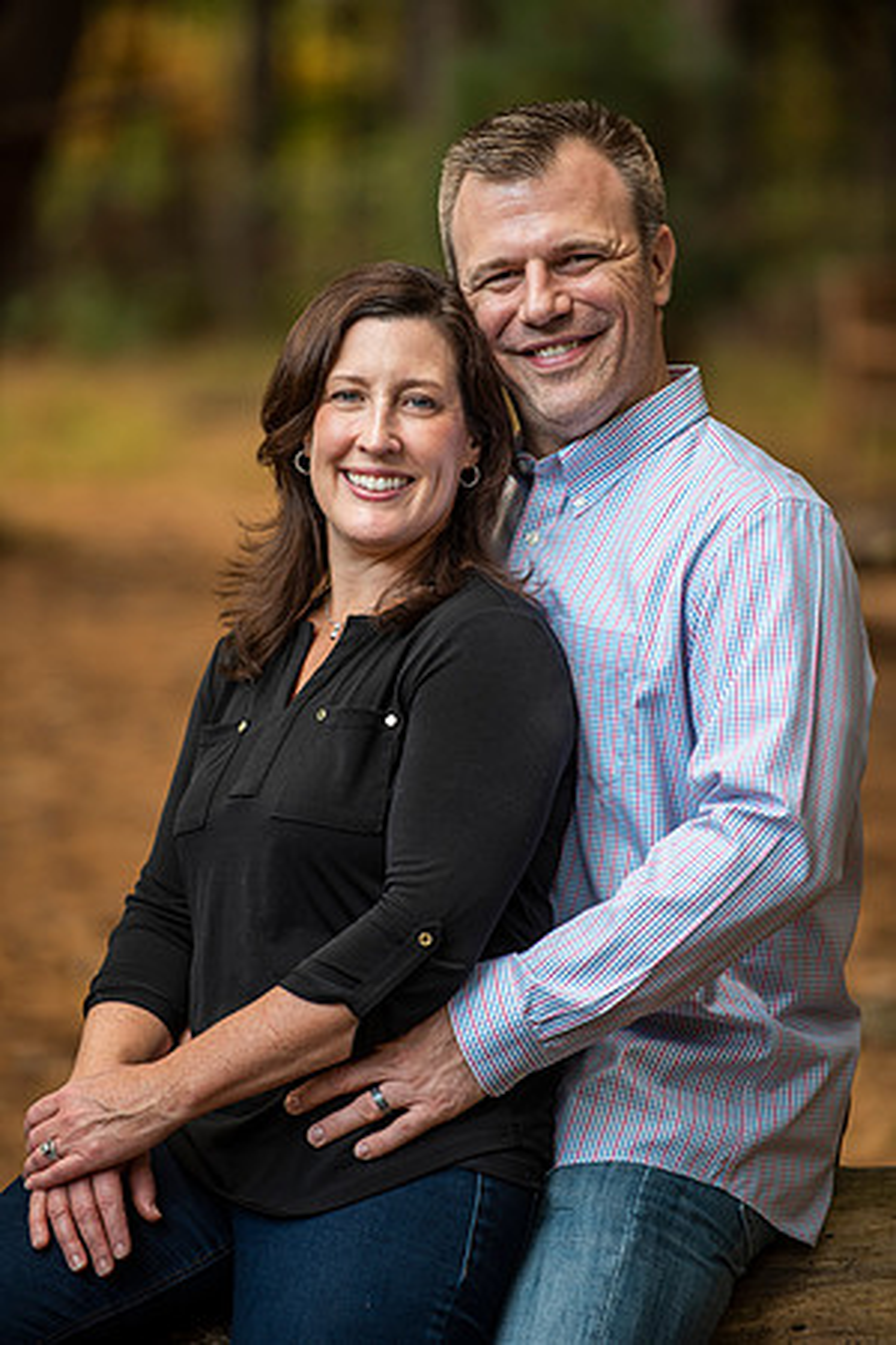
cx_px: 448
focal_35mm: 200
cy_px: 672
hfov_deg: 6.9
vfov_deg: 10.3
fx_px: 7466
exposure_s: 1/80
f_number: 3.5
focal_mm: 200
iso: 250
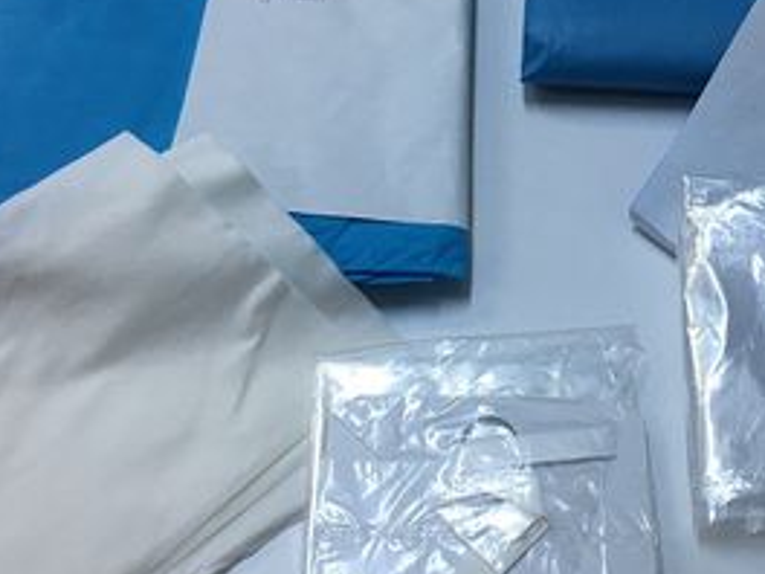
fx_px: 1215
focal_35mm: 55
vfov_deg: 26.6
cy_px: 268
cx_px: 530
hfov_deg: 34.5
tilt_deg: -53.3
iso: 40
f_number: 2.2
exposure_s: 1/33
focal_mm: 4.15
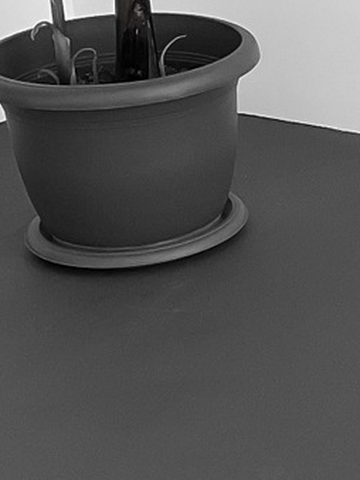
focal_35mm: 137
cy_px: 119
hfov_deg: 9.7
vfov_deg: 14.3
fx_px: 1901
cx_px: 819
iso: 64
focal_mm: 3
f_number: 1.8
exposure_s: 1/120
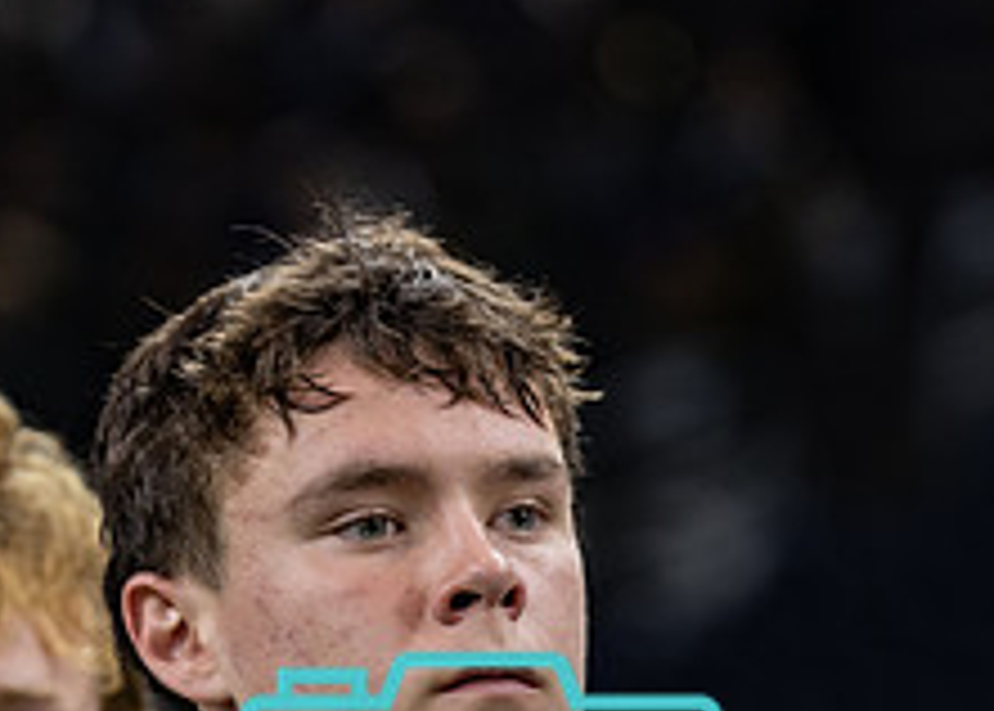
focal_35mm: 392
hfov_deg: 5.1
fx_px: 11070
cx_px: 342
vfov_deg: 3.7
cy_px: 868
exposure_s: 1/320
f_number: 2.8
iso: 1250
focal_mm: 137
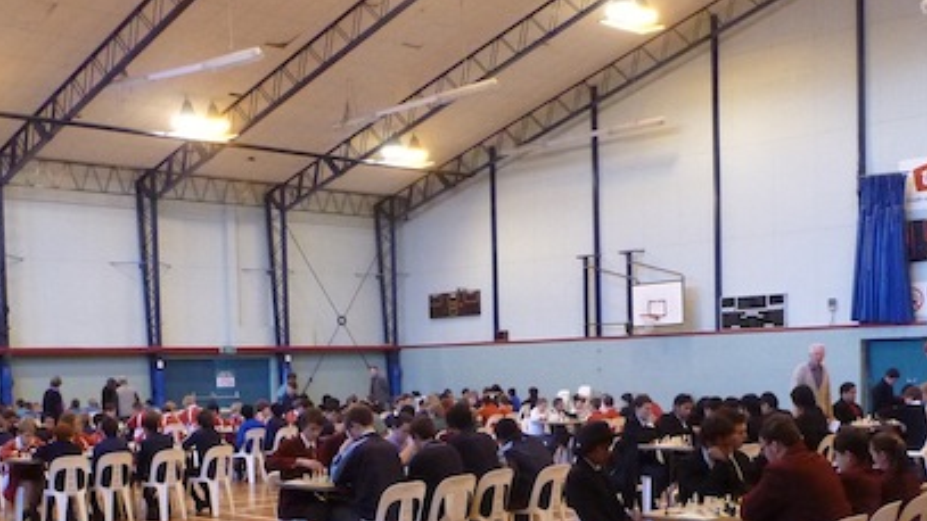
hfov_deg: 42.9
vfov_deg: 24.4
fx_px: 1180
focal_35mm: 48
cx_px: 460
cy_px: 446
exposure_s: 1/50
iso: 800
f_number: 3.3
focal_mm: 4.9
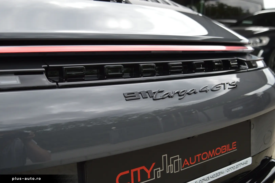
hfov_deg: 53.2
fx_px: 275
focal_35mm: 36
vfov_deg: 36.8
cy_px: 92
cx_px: 138
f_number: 4
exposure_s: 1/400
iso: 200
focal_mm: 24
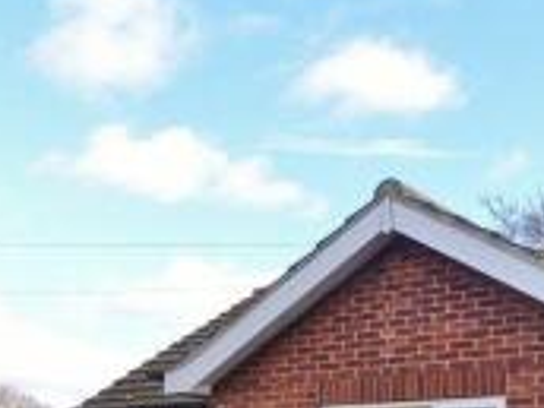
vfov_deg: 22.1
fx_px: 1006
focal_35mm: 64
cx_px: 272
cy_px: 410
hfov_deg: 30.3
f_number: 5.6
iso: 125
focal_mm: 8.8
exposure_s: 1/125
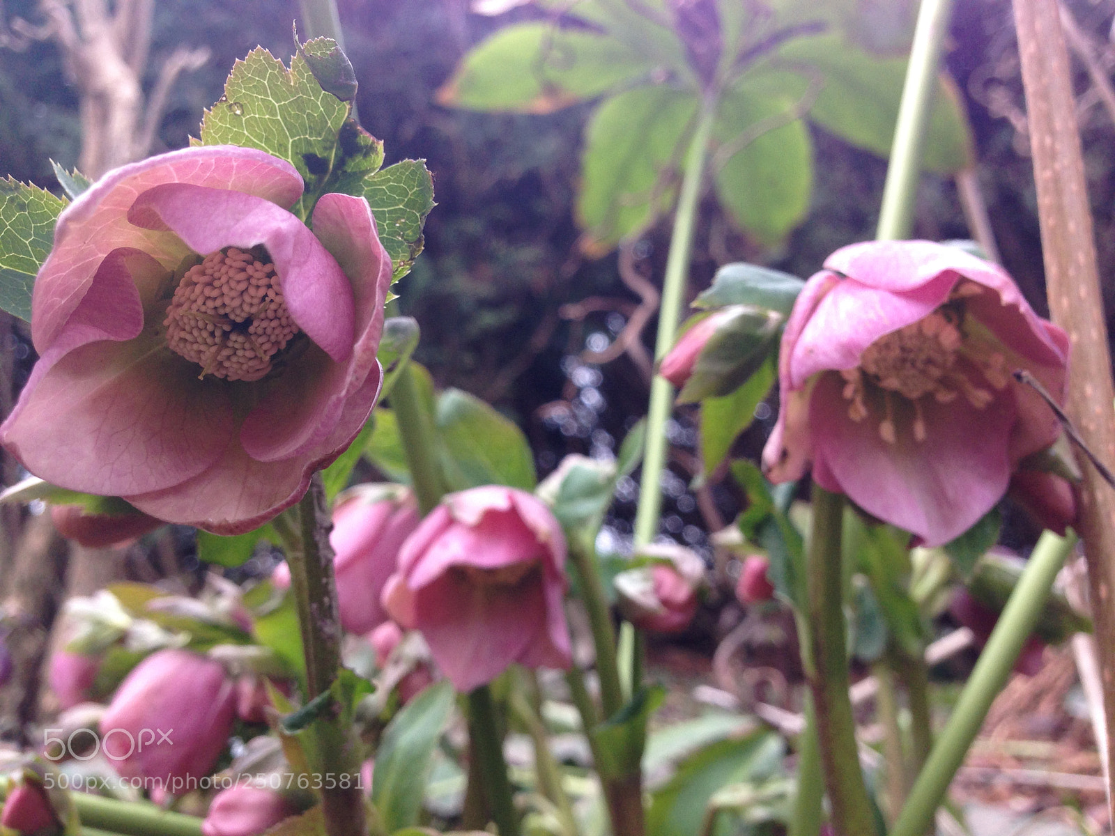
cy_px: 418
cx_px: 558
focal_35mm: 33
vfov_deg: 42.9
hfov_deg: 55.4
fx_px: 1063
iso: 80
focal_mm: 4.12
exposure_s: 1/120
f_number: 2.4
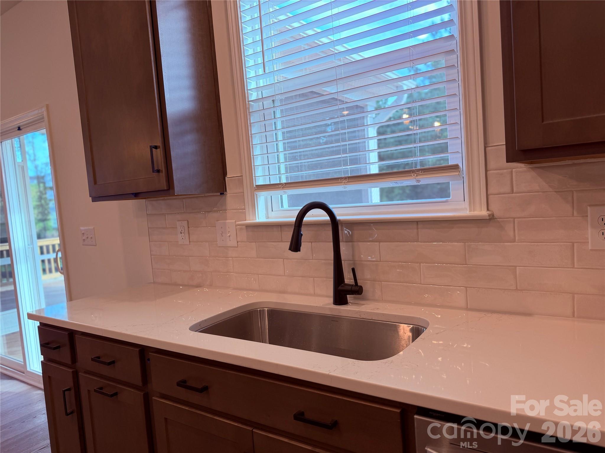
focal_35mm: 24
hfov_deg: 71.6
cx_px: 302
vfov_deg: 56.8
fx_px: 419
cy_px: 226
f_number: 1.78
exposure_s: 1/152
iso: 80
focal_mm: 6.76
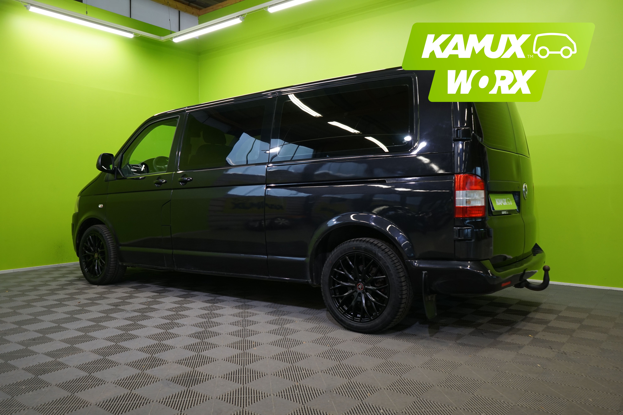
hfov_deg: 65.5
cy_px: 208
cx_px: 312
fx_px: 485
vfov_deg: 46.4
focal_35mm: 28
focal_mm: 28
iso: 640
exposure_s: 1/30
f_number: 6.3
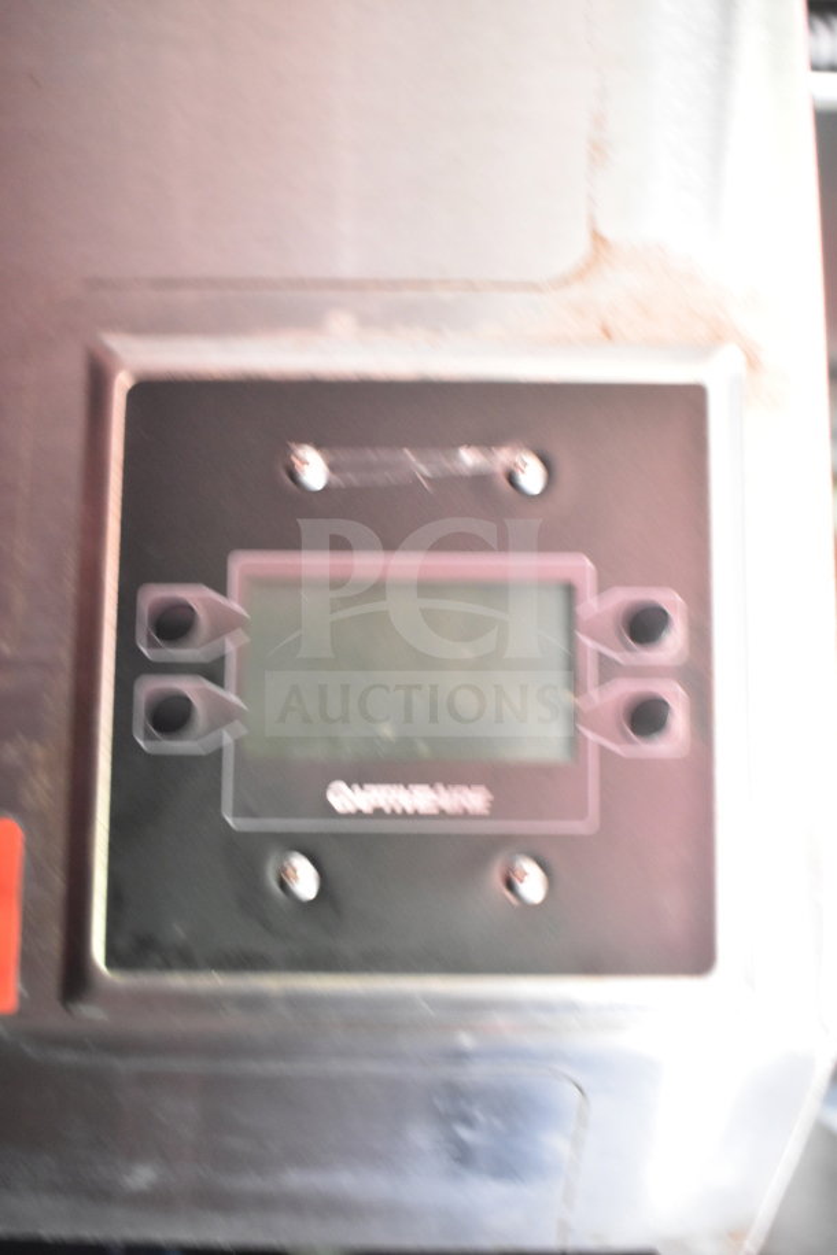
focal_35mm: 34
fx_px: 1203
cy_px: 628
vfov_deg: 55.1
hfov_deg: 38.4
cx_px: 418
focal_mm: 23
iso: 3600
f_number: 3.8
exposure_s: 1/40
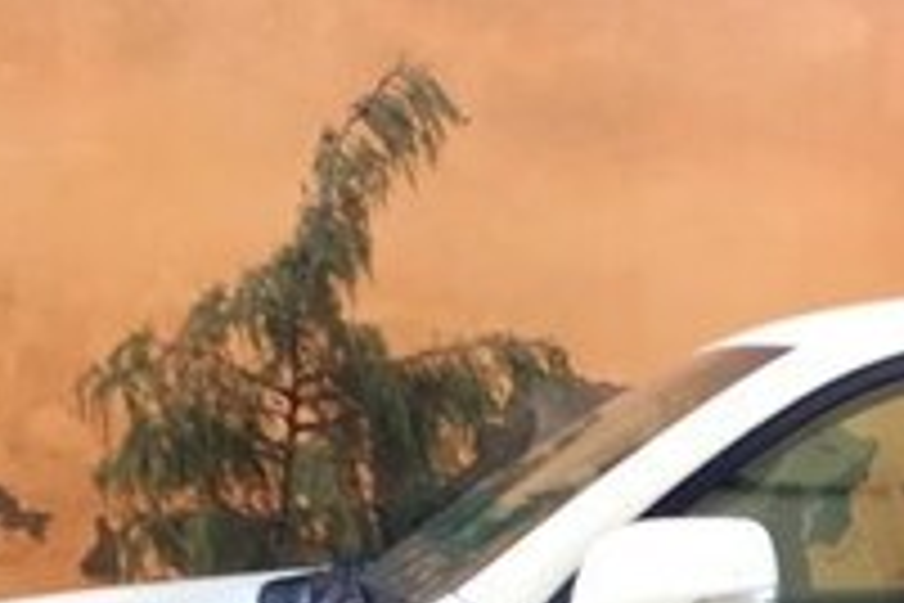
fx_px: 2310
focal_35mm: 92
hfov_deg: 21.2
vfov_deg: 13.8
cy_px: 961
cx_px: 953
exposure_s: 1/33
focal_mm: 3.6
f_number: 1.9
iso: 40
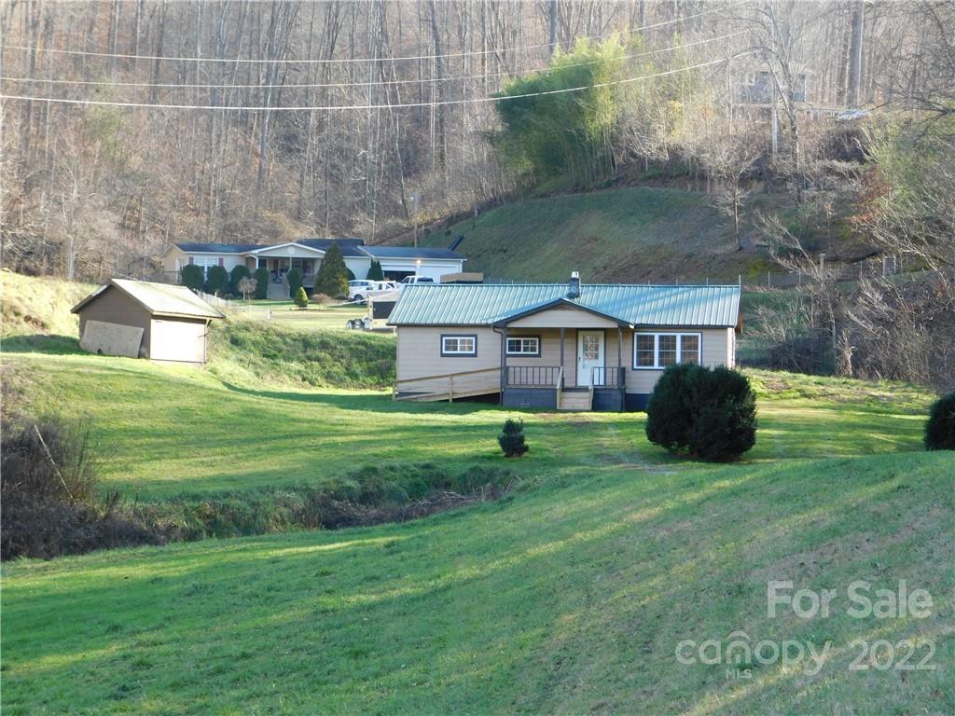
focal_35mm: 99
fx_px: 2731
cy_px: 358
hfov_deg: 19.8
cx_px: 478
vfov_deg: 14.9
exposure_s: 1/60
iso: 125
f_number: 4.6
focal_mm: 17.6
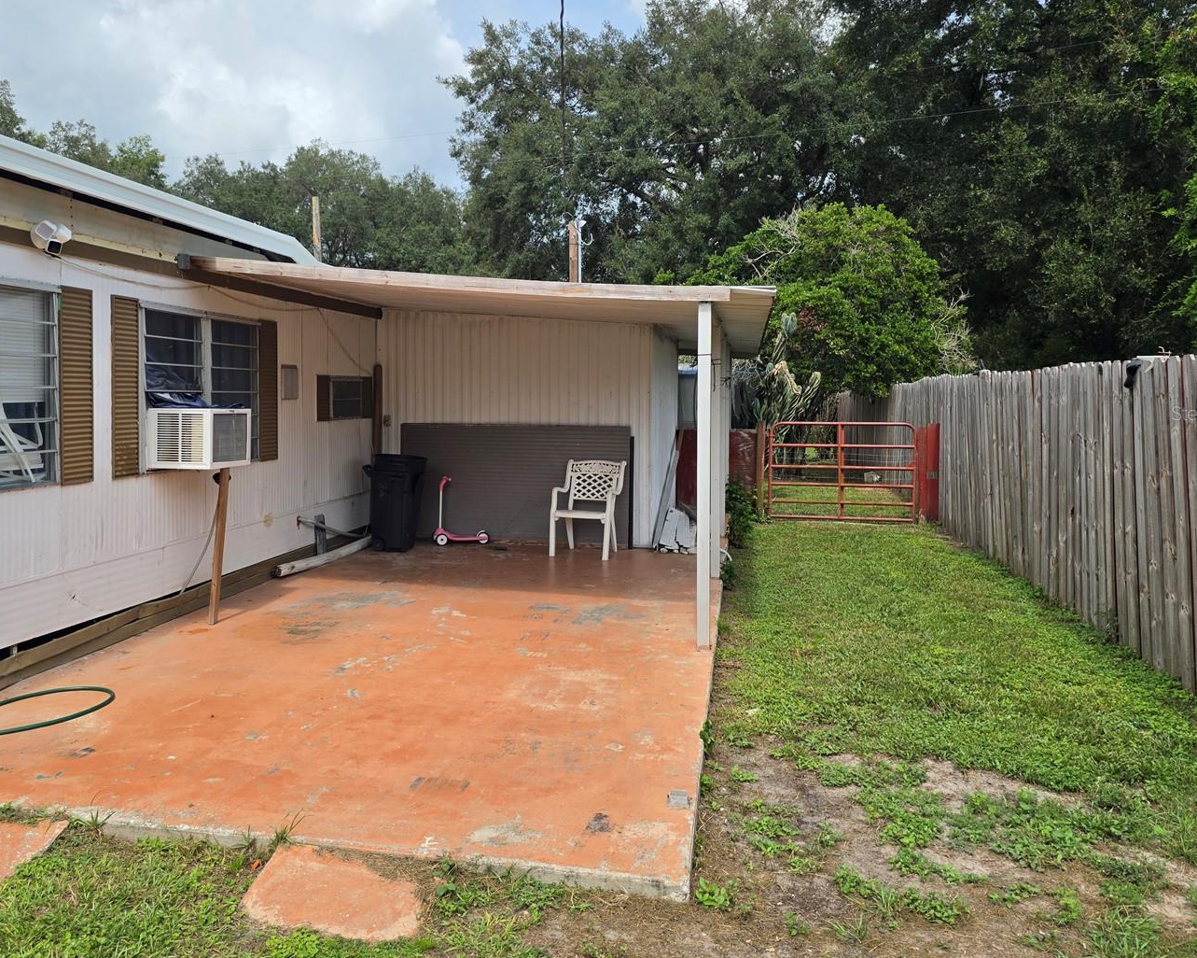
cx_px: 513
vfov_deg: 51.4
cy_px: 413
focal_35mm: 28
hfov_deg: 61.9
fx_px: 992
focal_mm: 6.25
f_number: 1.7
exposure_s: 1/5015
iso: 80
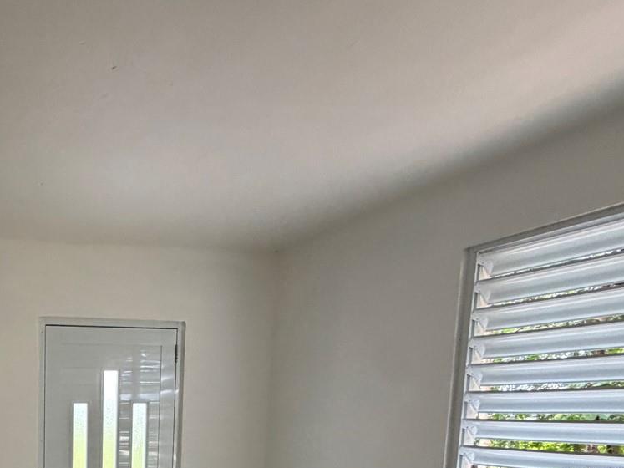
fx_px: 541
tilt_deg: -6.5
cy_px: 474
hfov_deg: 47.4
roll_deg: +2.2
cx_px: -28
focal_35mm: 30
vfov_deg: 40.6
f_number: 2.2
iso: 320
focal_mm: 2.22
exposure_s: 1/114
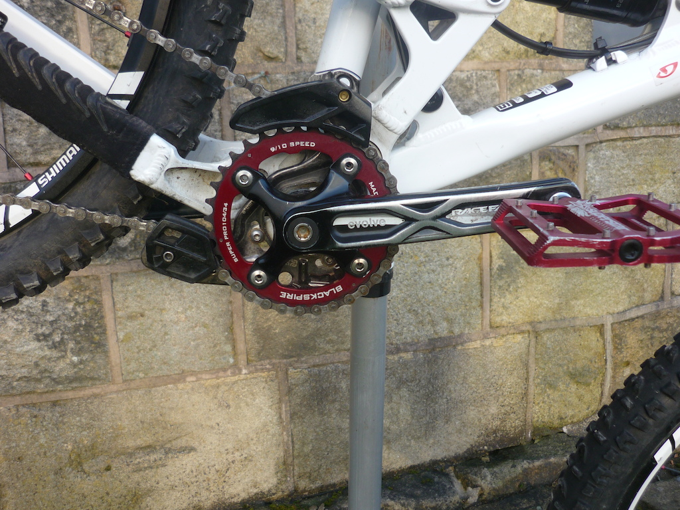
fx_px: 648
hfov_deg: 55.4
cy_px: 255
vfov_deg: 42.9
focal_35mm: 33
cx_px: 340
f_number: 2.8
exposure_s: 1/100
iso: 100
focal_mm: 5.5
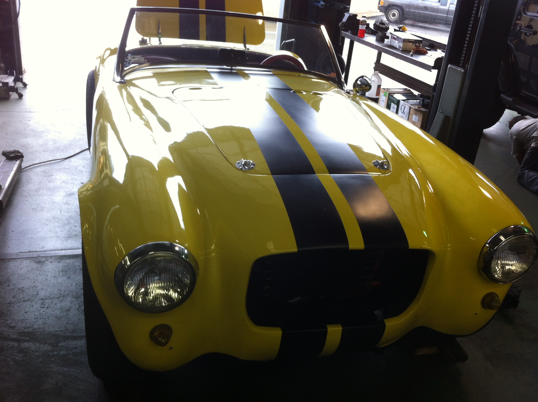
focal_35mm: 35
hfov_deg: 52.7
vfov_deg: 40.6
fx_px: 543
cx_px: 269
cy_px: 201
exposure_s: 1/60
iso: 80
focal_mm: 3.85
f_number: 2.8
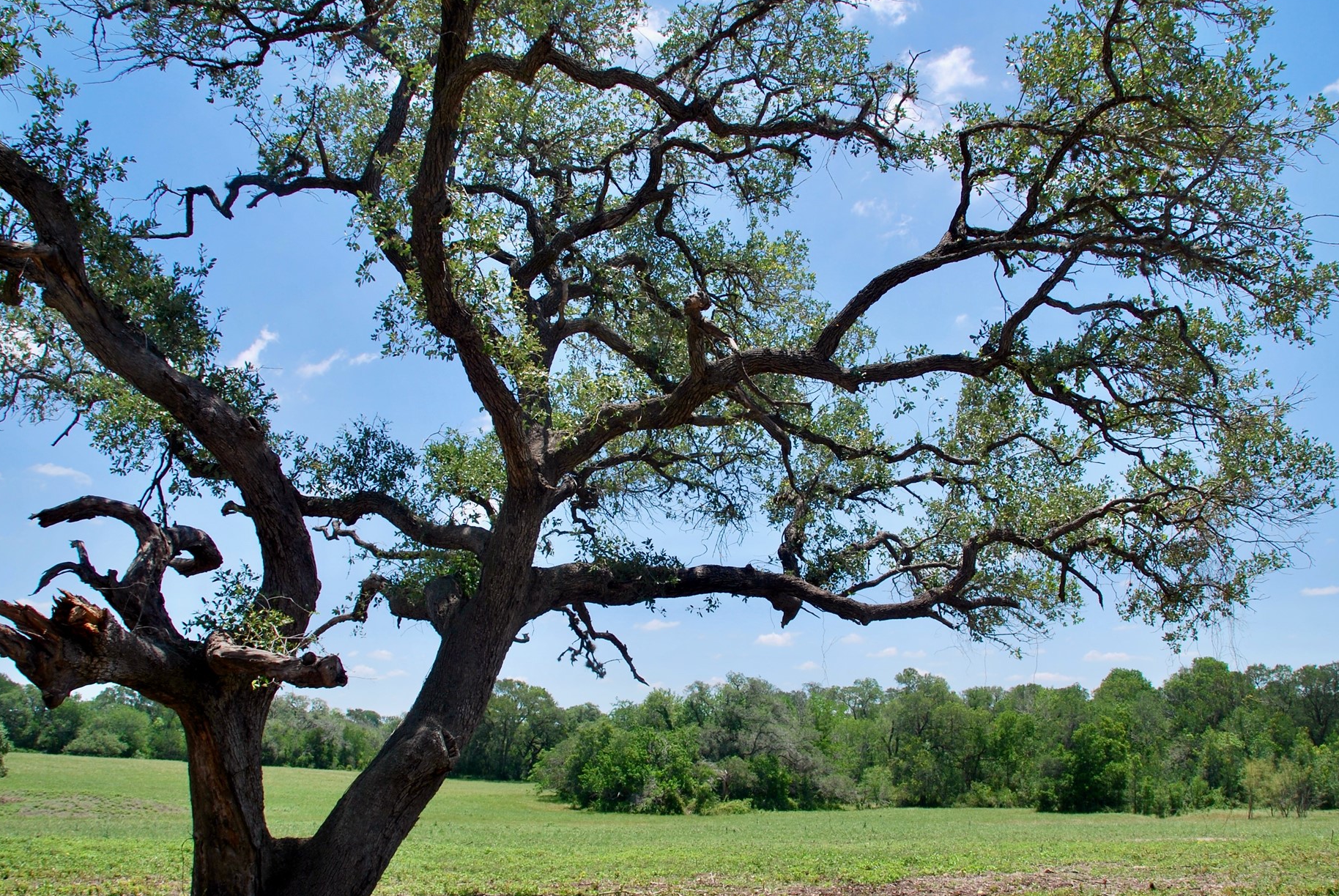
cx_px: 716
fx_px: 1191
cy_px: 520
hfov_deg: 58.6
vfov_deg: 41.1
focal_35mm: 32
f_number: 8
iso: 100
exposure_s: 1/250
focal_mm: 18
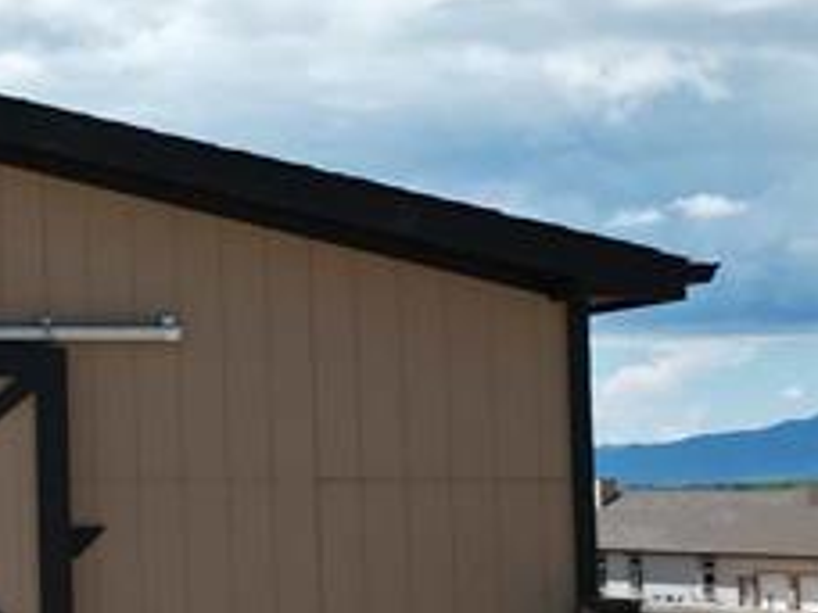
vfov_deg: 13.7
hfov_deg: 15.8
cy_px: 276
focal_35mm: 108
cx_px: -610
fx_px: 2552
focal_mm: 6.72
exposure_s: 1/4000
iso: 150
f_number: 1.7
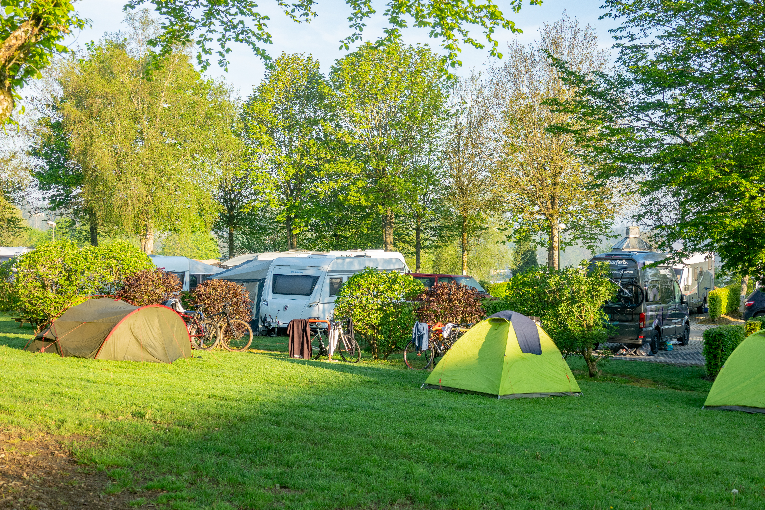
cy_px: 255
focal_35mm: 50
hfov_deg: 39.6
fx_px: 1062
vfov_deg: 27.0
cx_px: 382
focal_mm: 18.21
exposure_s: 1/250
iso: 100
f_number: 4
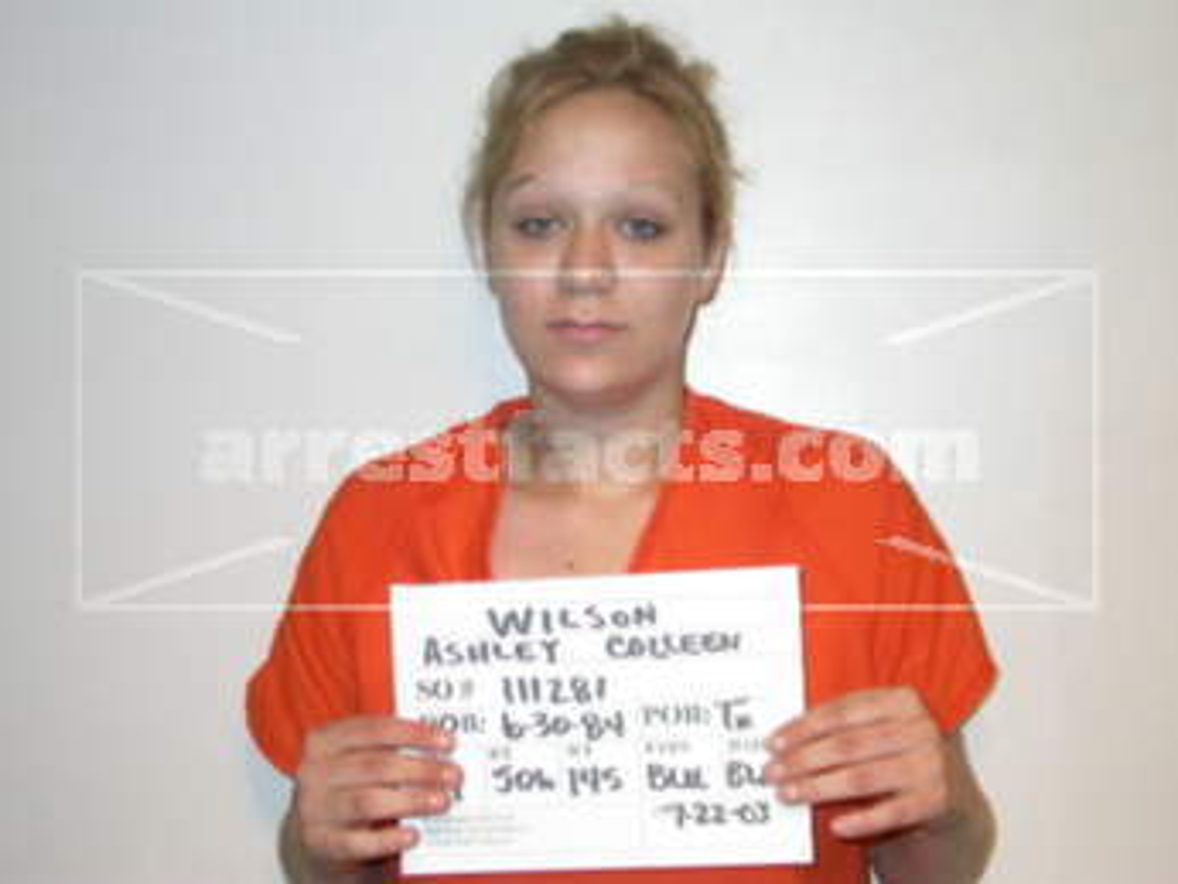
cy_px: 442
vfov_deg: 24.4
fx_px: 2043
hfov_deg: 32.2
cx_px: 589
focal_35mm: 60
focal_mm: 12.6
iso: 100
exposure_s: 1/60.3
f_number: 3.1
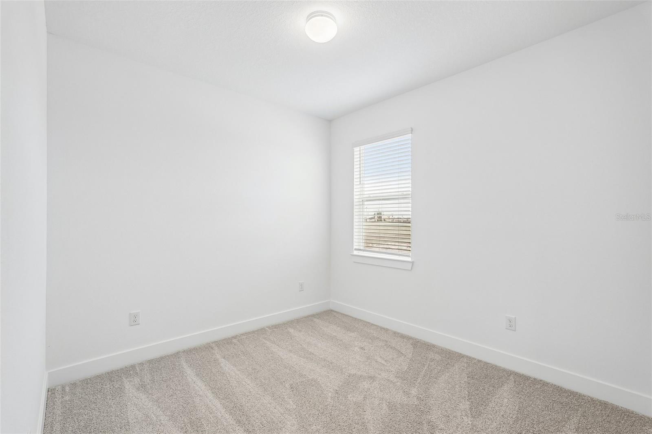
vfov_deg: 73.7
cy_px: 217
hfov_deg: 96.7
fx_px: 290
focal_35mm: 16
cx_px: 326
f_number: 6.3
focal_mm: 16
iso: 400
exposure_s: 1/60
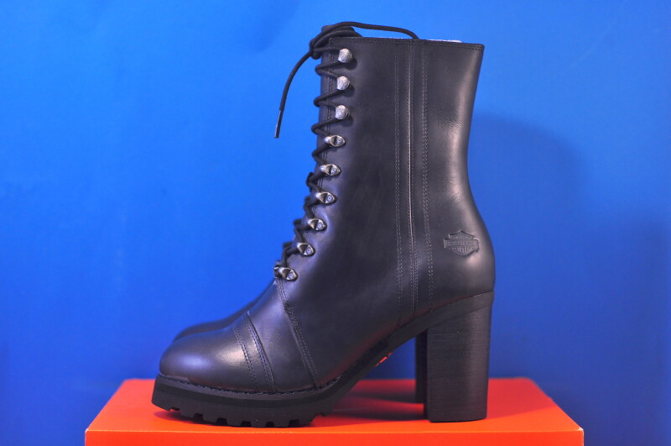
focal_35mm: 75
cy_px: 223
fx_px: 1396
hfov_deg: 27.0
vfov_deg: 18.1
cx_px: 336
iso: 250
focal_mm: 50
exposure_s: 1/320
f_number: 2.2
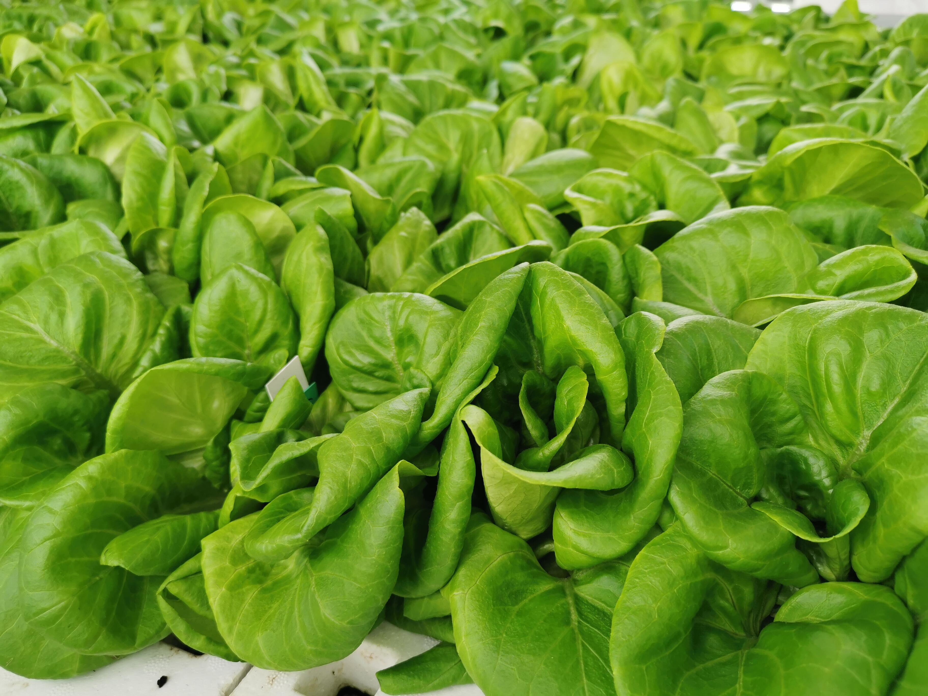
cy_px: 348
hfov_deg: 65.3
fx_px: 724
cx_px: 464
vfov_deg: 51.4
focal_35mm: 27
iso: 50
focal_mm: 5.58
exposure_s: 1/134
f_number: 1.8
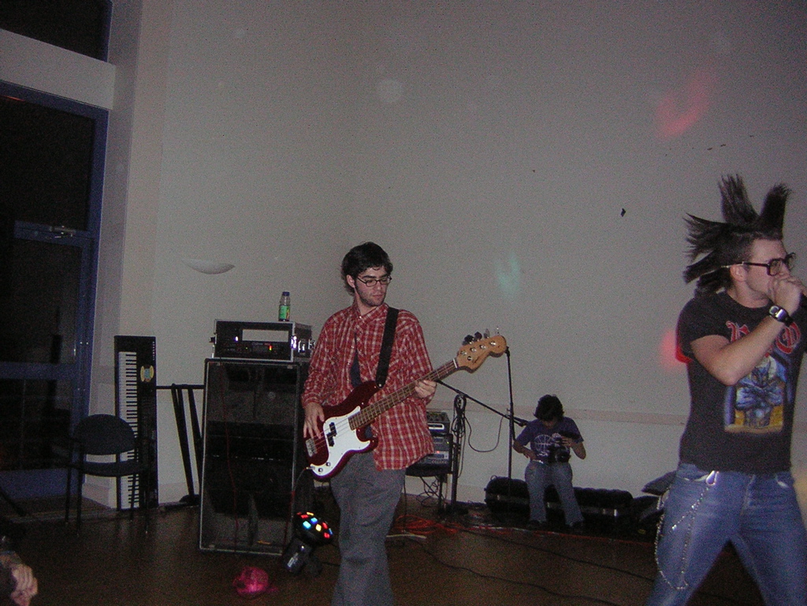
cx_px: 404
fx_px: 839
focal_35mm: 36
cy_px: 303
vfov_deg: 39.7
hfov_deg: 51.4
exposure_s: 1/60.1
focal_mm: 4.7
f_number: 2.6
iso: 200
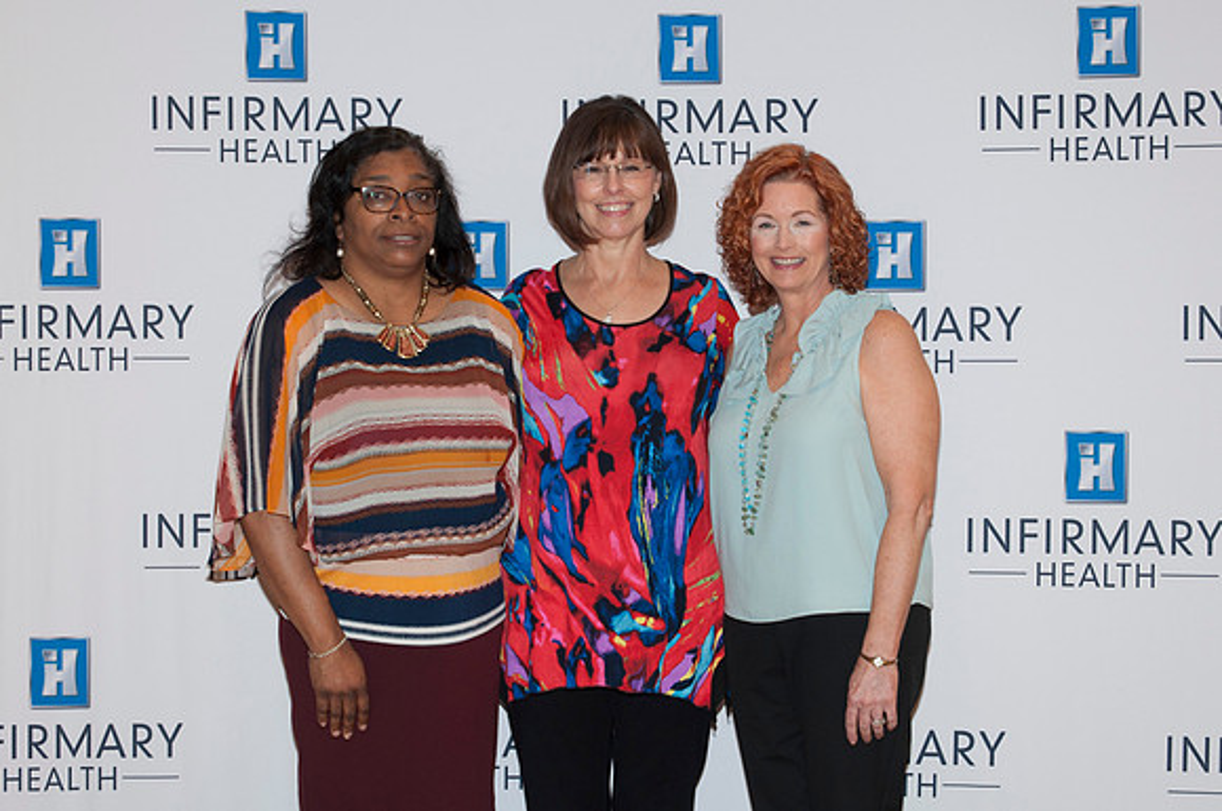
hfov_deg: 30.6
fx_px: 2237
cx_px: 611
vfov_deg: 20.6
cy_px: 406
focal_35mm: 66
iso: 400
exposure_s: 1/60
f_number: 5.6
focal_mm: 44
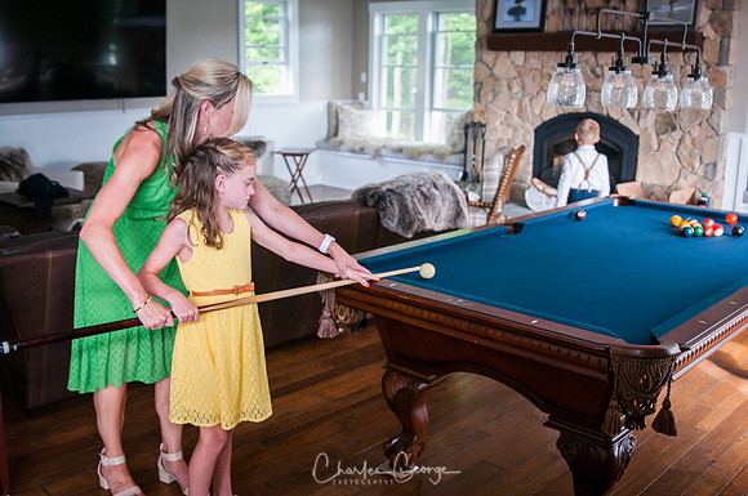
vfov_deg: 36.8
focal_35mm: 36
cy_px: 248
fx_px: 747
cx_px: 374
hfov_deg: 53.2
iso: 400
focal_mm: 24
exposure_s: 1/100
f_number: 2.8
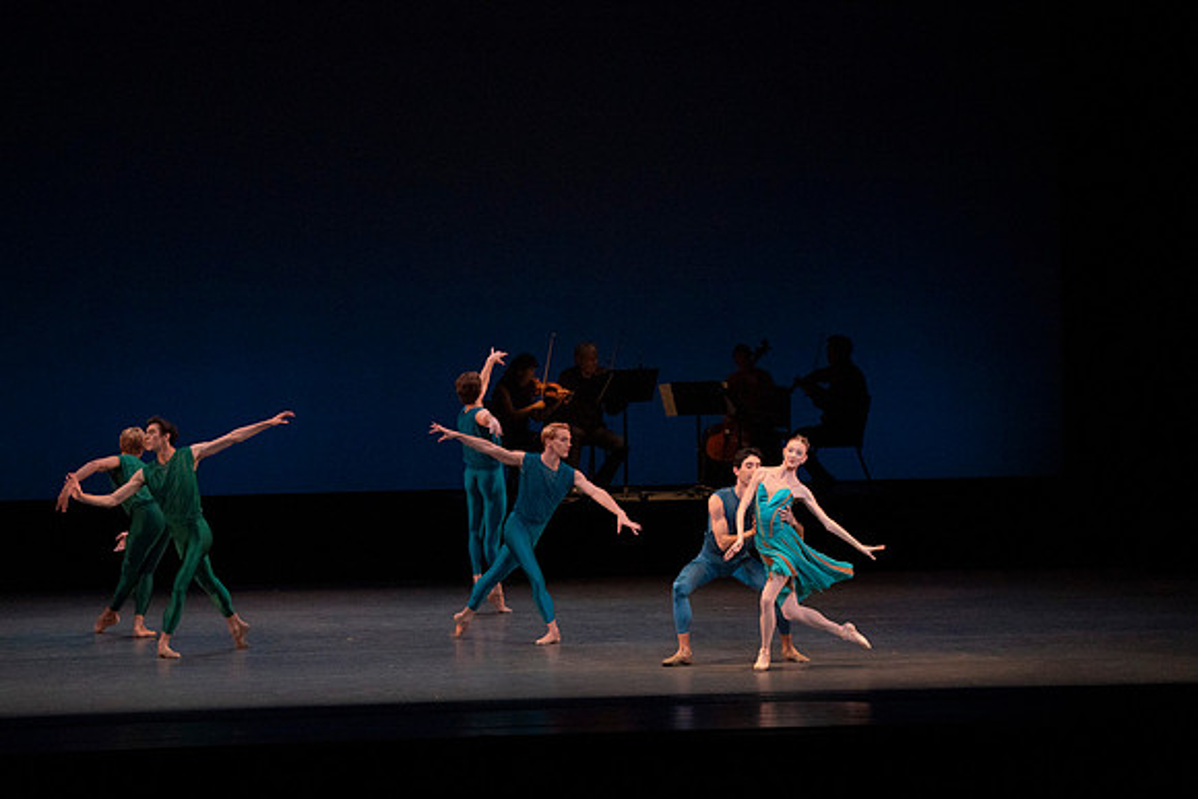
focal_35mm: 162
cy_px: 400
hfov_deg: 12.7
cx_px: 599
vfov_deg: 8.5
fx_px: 5392
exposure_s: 1/400
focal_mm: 162
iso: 8000
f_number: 7.1
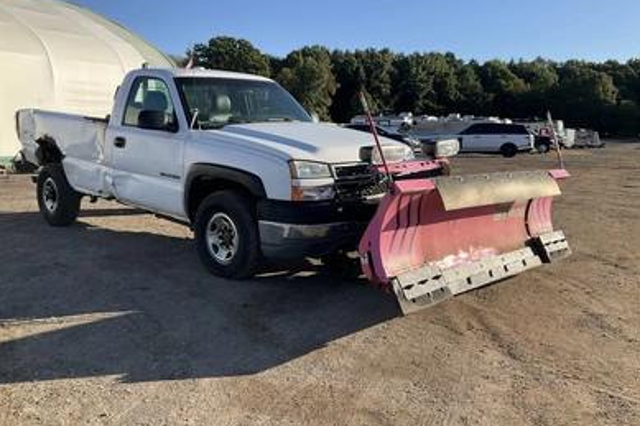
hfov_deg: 60.3
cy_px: 207
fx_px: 551
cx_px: 316
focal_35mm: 31
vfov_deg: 42.3
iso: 25
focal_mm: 3
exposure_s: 1/1144
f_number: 1.8
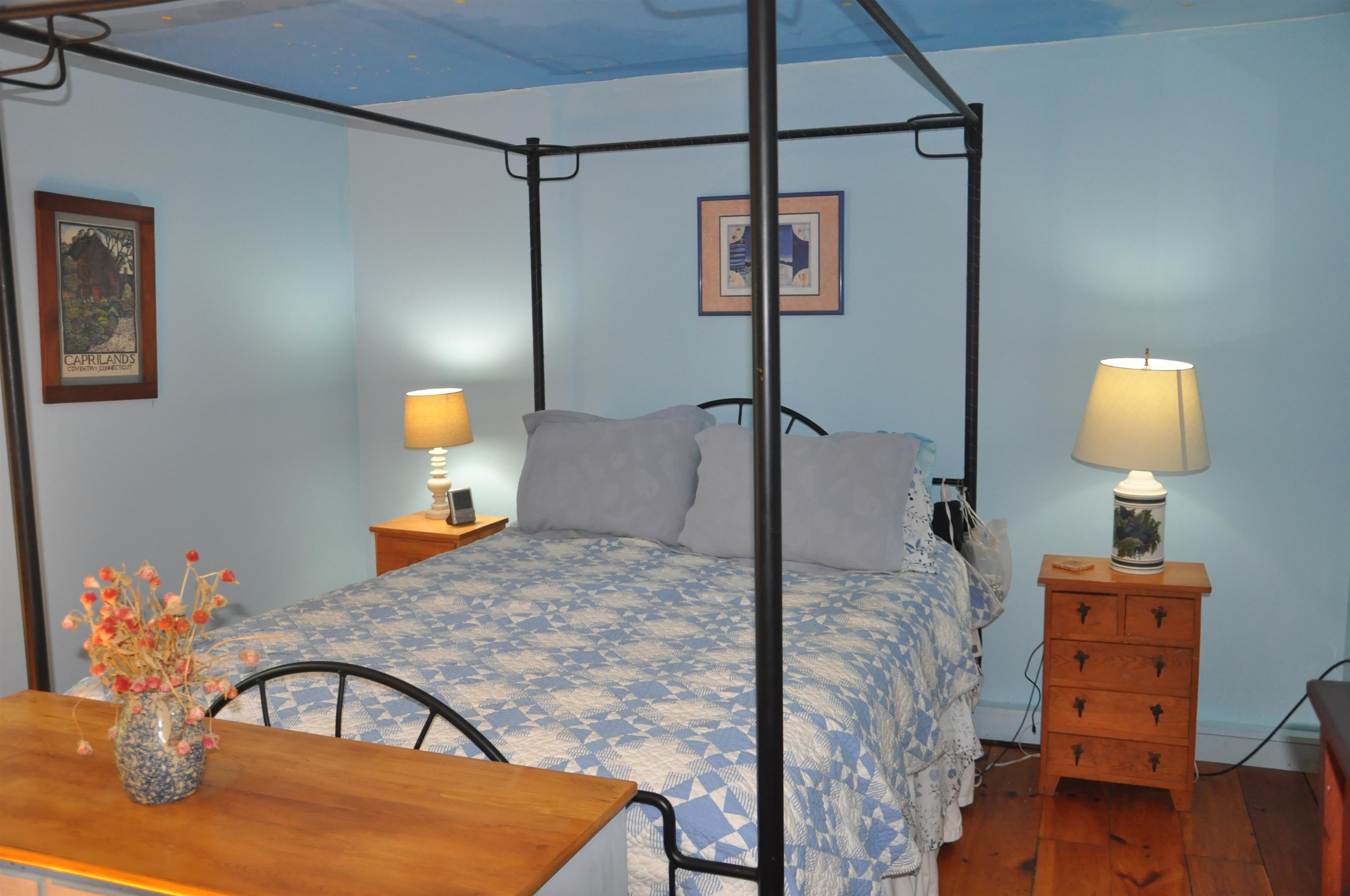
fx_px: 1180
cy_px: 448
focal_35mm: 32
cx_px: 675
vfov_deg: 41.6
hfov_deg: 59.6
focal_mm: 21
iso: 800
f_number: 3.8
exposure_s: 1/60
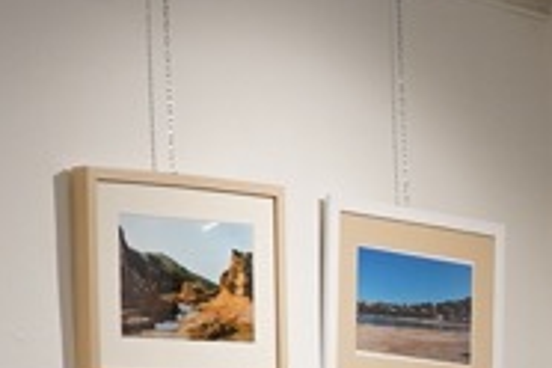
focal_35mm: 201
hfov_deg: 9.5
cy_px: 800
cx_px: 1151
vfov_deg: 6.6
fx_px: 3077
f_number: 4
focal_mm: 29.1
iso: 500
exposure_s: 1/160
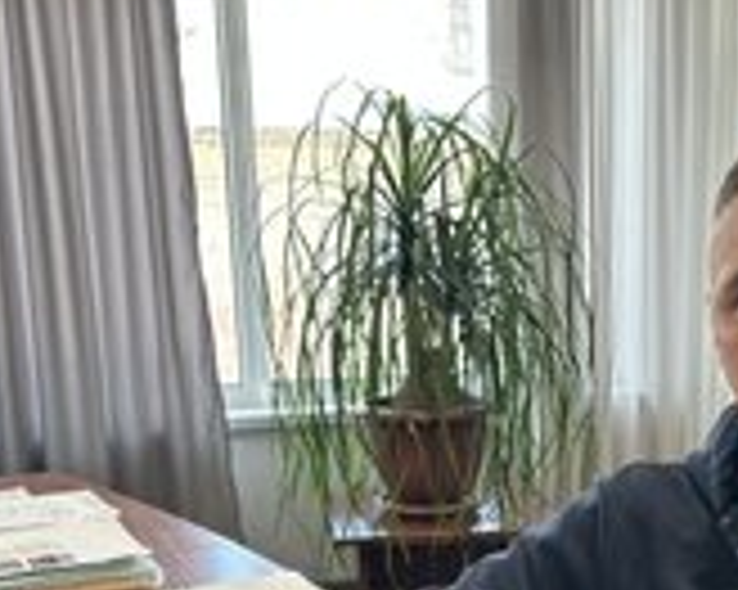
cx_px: 554
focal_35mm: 62
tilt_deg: -14.1
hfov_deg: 30.0
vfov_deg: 23.8
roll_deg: +1.2
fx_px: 1353
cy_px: 549
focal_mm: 5.7
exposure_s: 1/116
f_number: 1.5
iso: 125
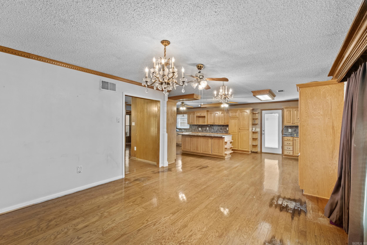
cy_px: 122
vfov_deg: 77.3
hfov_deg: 100.4
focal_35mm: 15
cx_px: 184
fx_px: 153
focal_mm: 10
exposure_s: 1
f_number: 8
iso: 400
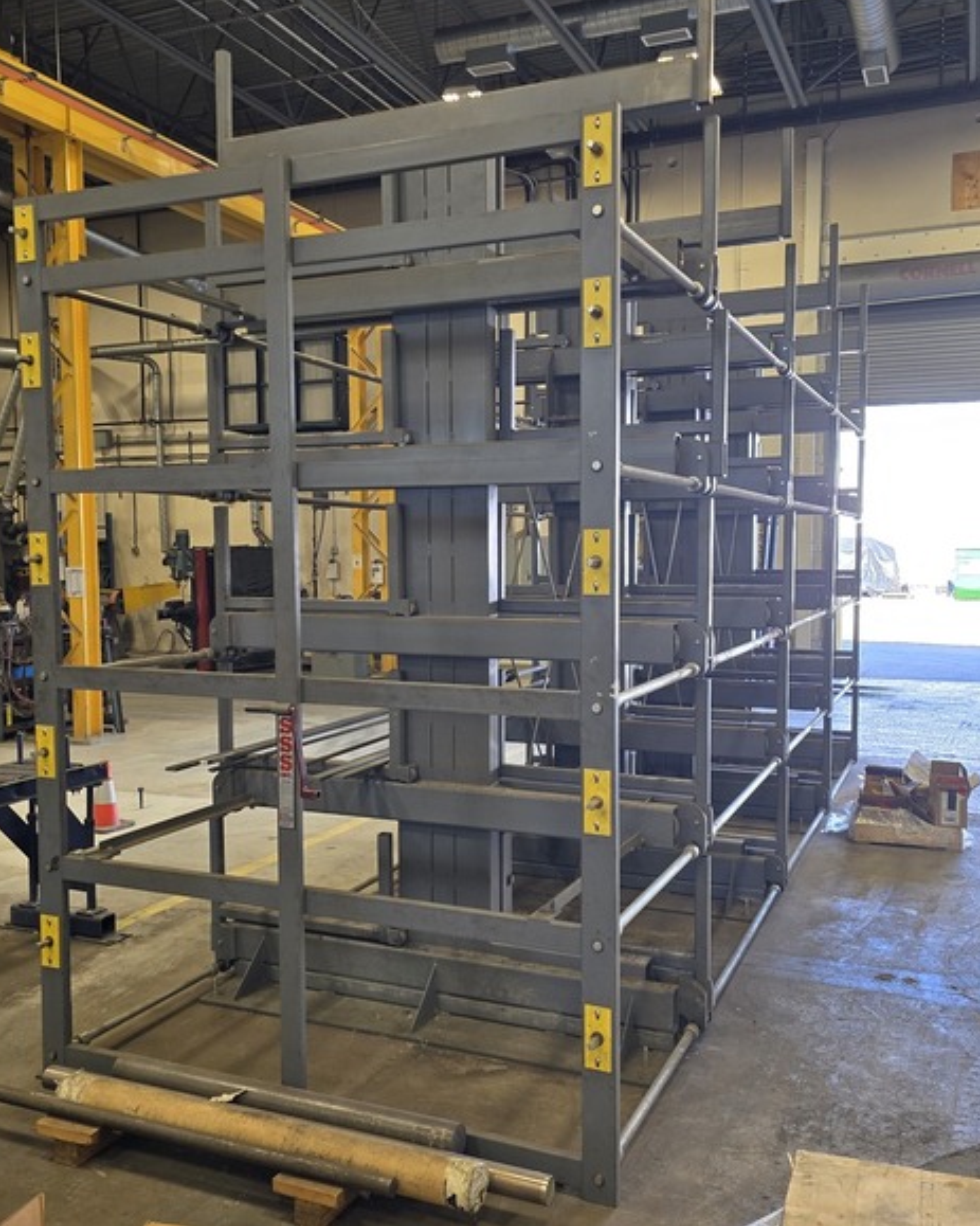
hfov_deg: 47.1
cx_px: 485
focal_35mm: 31
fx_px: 1124
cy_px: 610
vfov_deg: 57.2
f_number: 1.7
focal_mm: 6.3
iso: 100
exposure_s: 1/120
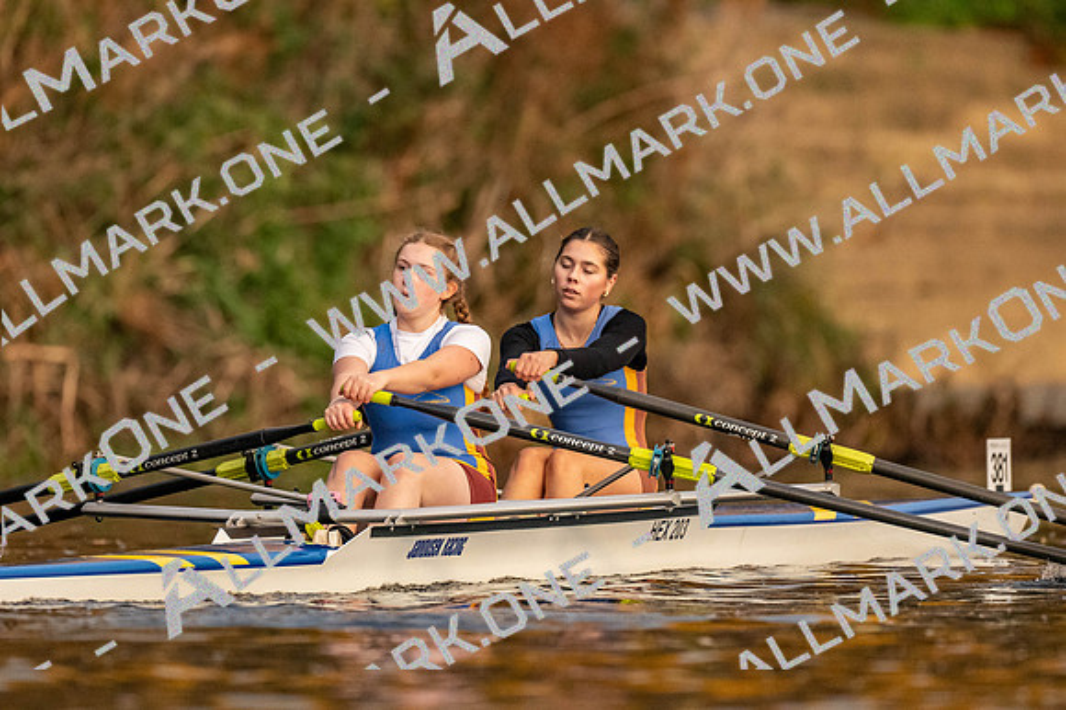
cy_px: 355
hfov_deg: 2.3
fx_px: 26634
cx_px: 533
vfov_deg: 1.5
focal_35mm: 900
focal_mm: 600
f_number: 4
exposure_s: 1/2500
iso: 3200
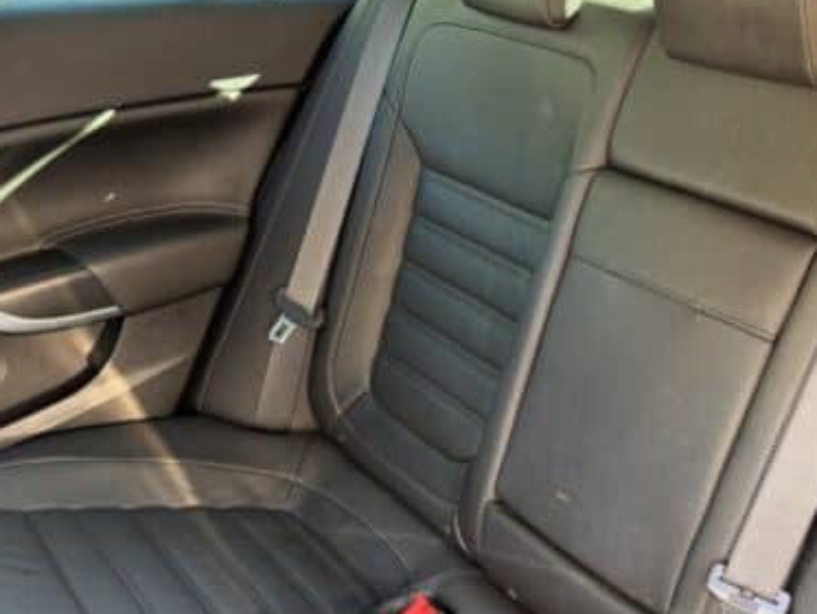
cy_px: 512
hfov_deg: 41.2
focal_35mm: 45
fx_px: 1062
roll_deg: -2.6
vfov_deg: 31.2
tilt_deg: -30.9
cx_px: 578
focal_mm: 6.76
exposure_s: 1/62
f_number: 1.78
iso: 200
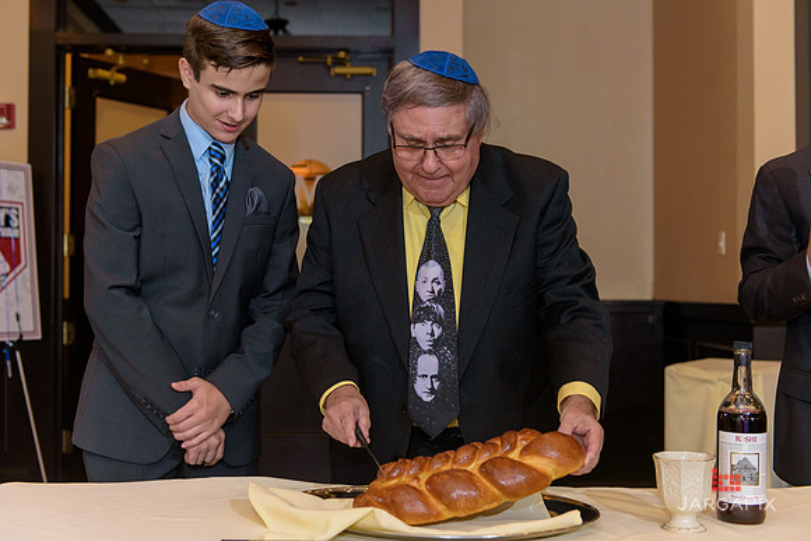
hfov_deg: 41.1
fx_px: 1082
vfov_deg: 28.1
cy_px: 270
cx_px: 406
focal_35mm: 48
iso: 1600
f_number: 3.2
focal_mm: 48
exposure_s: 1/125
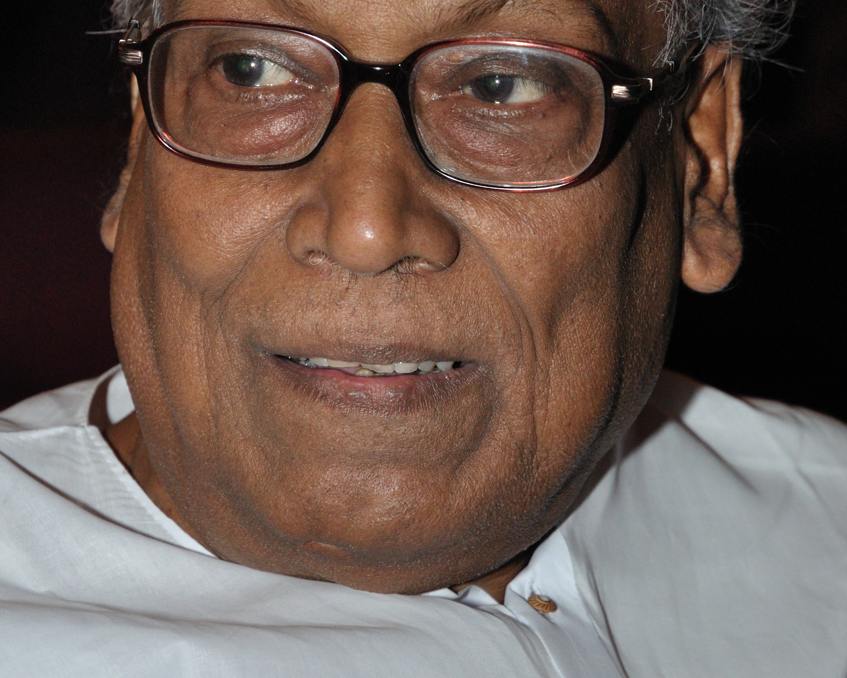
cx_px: 378
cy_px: 253
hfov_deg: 9.5
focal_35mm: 204
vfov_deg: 7.6
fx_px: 5109
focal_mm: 85
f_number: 5.6
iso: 400
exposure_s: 1/30
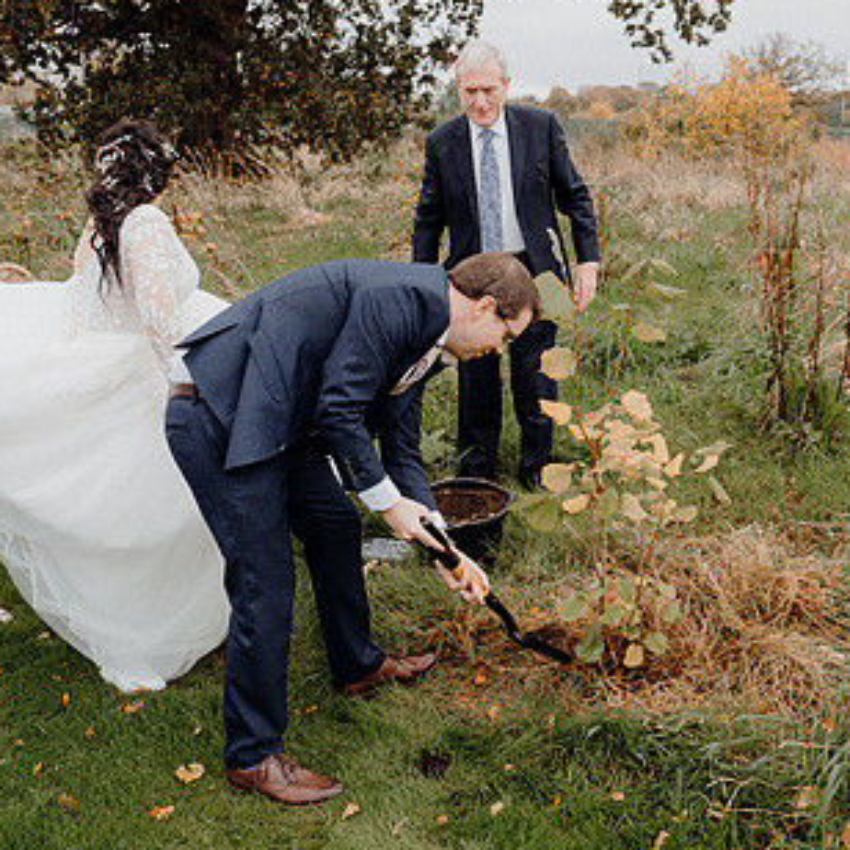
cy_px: 451
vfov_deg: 41.8
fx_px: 1111
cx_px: 488
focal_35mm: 40
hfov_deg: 41.8
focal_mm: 25
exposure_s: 1/160
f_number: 3.5
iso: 640
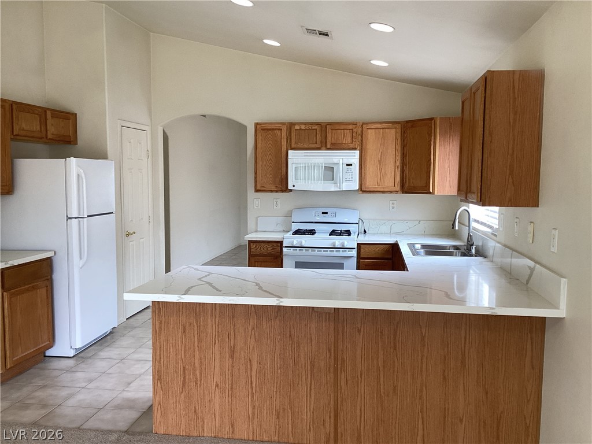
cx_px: 296
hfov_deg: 58.4
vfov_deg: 45.4
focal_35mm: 31
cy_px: 222
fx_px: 530
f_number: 2.4
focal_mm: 3.3
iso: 80
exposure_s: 1/100
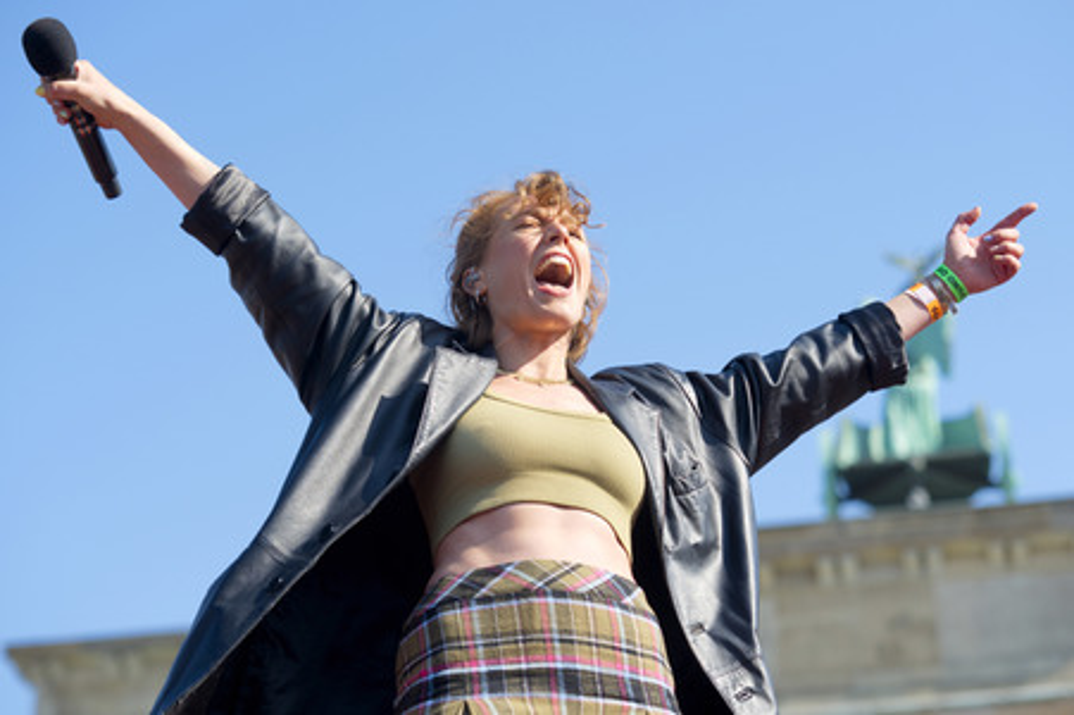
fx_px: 2444
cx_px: 537
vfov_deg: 16.6
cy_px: 358
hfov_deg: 24.8
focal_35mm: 82
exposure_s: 1/640
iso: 100
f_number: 4
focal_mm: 82
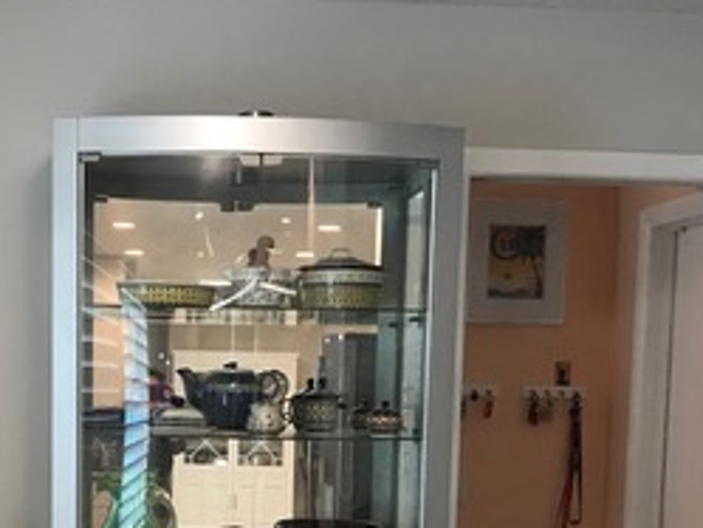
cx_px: 226
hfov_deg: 26.8
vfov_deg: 19.7
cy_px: 551
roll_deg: -0.8
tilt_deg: -6.4
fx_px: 1463
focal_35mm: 72
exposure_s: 1/30
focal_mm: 3.99
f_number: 1.8
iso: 40
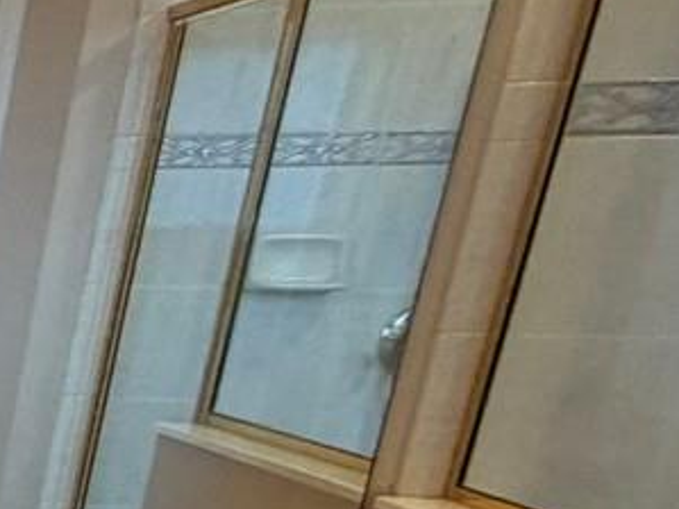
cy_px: 611
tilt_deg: -14.8
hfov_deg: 14.6
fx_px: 1471
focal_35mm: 75
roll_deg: +0.1
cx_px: -1001
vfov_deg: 18.6
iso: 250
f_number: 2.2
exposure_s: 1/120
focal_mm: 2.22
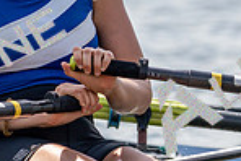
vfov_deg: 1.4
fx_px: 6614
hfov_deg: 2.1
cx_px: 18
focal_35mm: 987
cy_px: 2
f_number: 5.6
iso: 250
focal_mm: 252
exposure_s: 1/1600
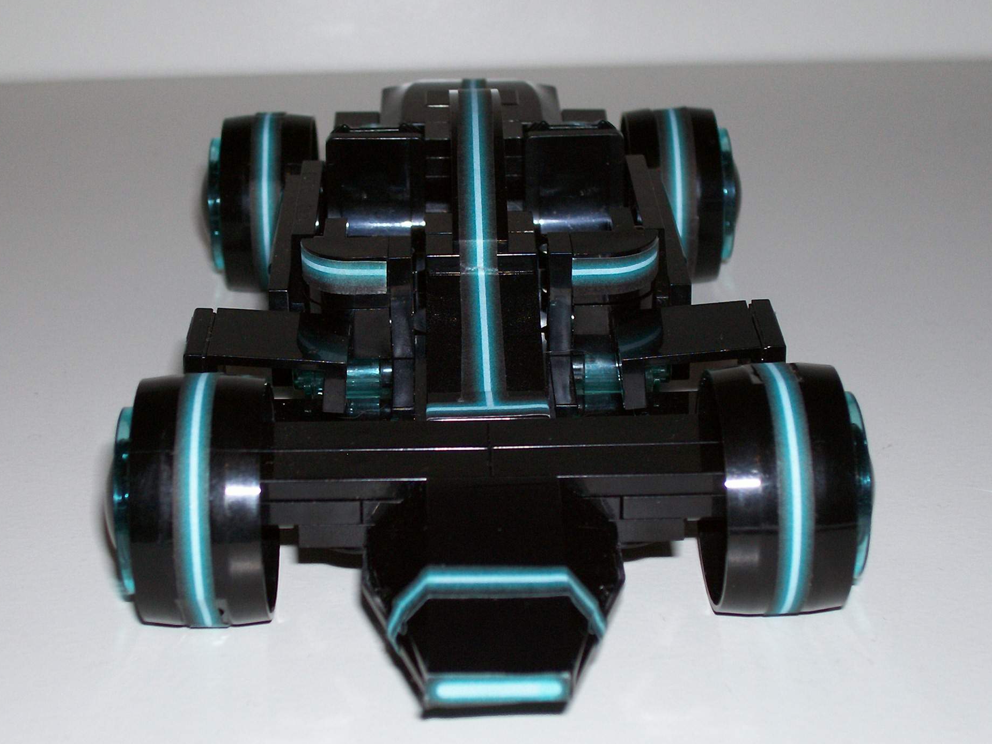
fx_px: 2063
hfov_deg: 27.0
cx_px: 482
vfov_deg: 20.4
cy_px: 403
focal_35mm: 72
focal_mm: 10.8
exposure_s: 1/78.4
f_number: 3.6
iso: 80
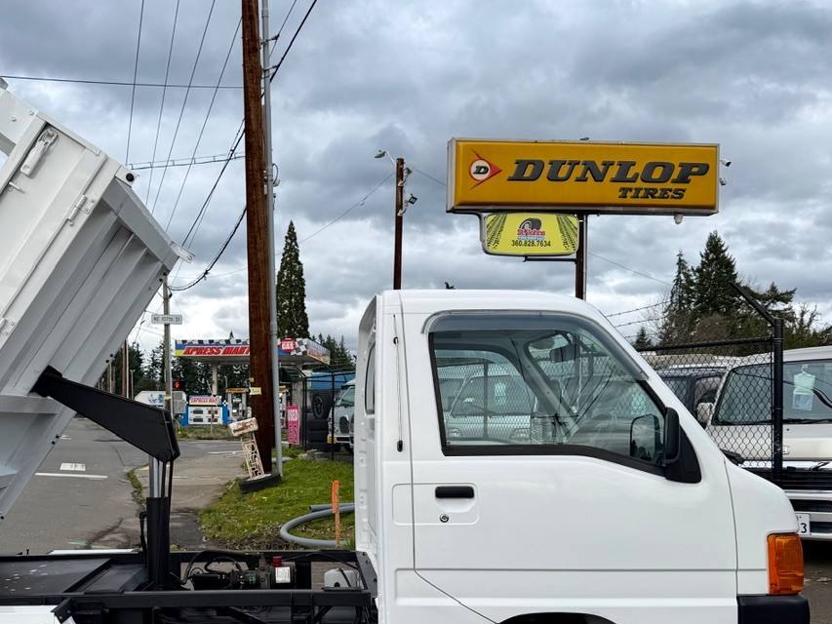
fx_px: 865
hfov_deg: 50.5
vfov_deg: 39.3
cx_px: 281
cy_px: 404
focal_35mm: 36
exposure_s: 1/1361
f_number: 1.78
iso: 80
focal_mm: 6.76
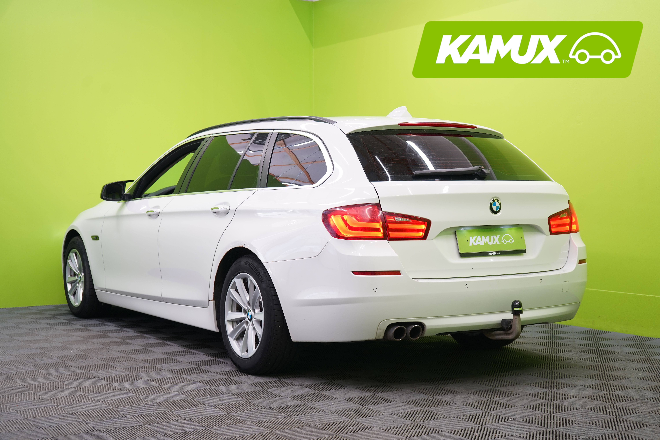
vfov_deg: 26.5
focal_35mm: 51
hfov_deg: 38.9
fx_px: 935
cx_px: 330
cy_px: 220
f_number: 5
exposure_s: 1/40
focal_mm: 51
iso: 400
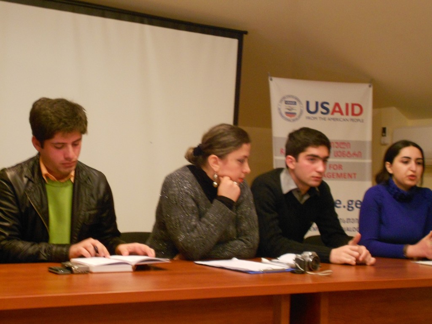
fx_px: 699
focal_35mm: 56
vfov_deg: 26.1
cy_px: 162
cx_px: 216
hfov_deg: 34.3
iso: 400
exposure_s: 1/8
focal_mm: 10
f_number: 4.9
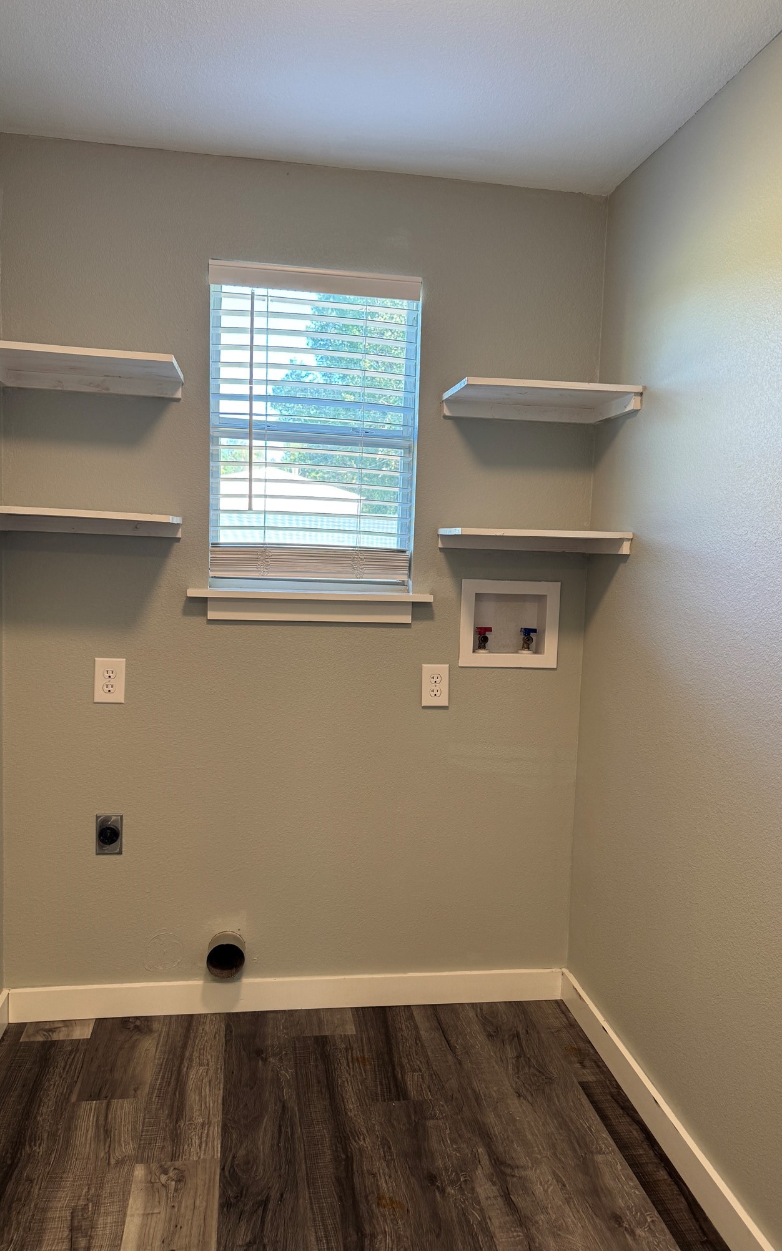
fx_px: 887
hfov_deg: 47.6
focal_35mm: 26
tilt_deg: -5.7
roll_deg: -2.7
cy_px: 630
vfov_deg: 70.4
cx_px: 404
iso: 100
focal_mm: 6.76
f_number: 1.78
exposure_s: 1/60
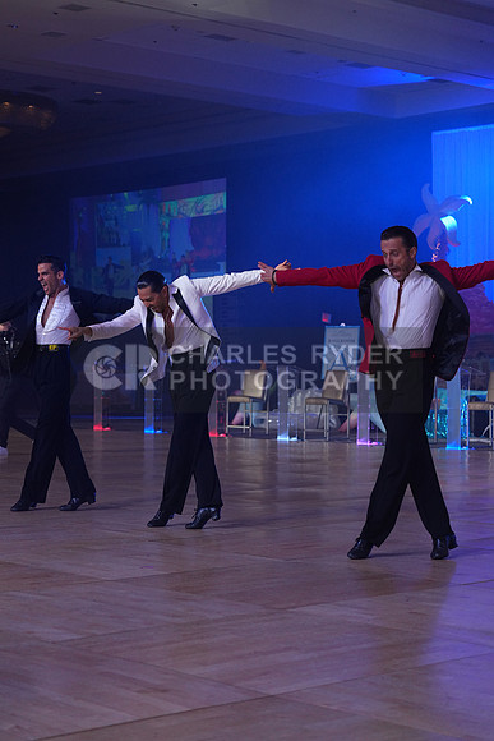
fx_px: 1440
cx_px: 247
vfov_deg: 28.8
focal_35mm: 70
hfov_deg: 19.5
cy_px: 370
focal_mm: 70
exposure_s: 1/400
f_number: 4
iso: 1250
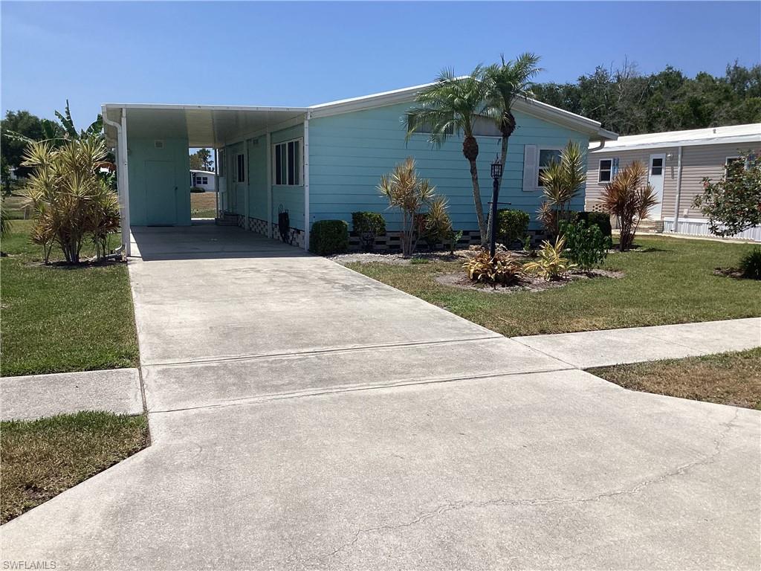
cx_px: 380
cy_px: 286
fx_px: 682
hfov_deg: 58.4
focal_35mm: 31
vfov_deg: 45.4
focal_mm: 3.3
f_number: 2.4
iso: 25
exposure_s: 1/2469
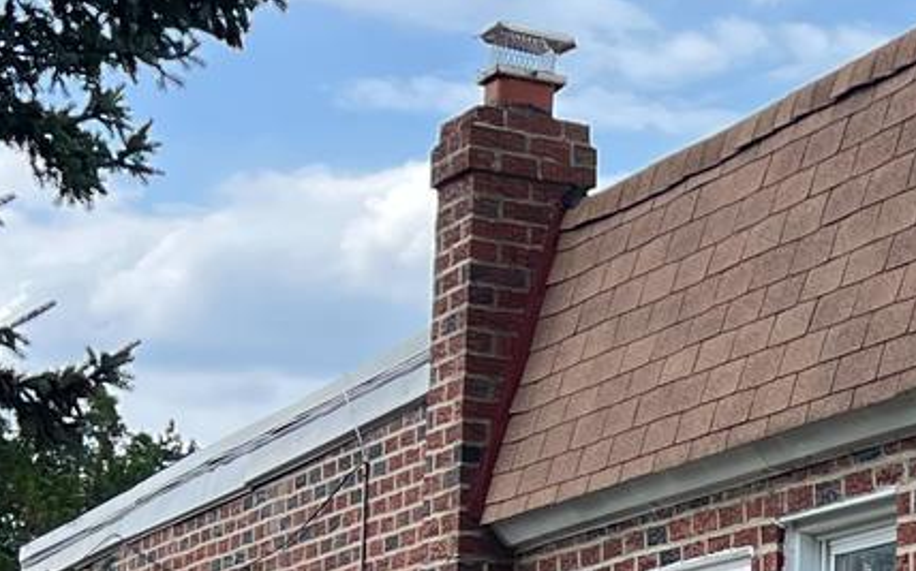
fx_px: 3294
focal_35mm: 132
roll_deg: -0.5
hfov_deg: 14.3
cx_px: 1556
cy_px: 851
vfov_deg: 9.6
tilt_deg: +2.5
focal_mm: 5.7
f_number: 1.5
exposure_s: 1/2252
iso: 50
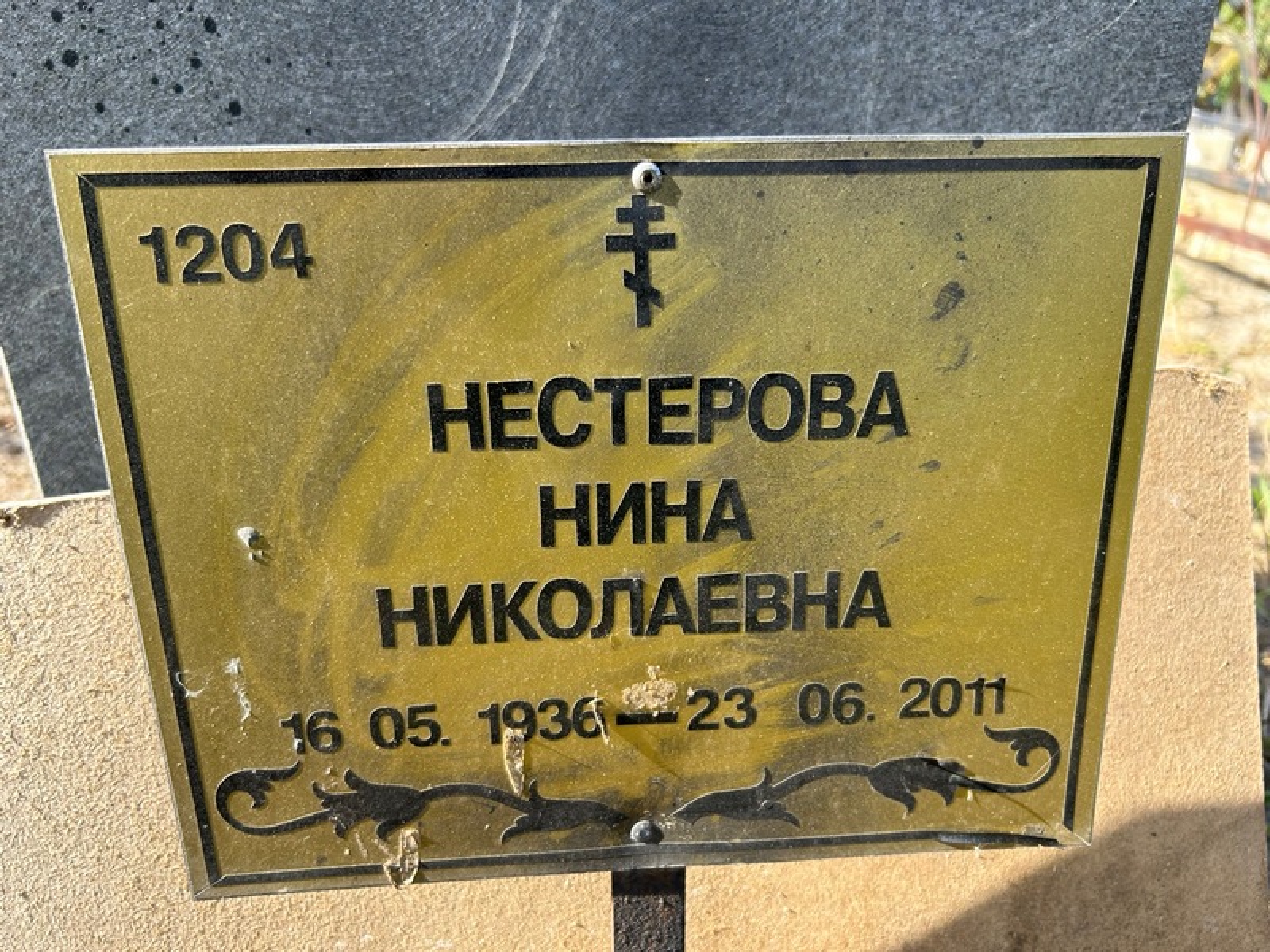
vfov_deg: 53.1
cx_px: 635
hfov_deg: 67.3
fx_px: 954
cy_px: 476
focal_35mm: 26
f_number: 1.5
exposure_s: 1/486
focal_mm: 5.7
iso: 50
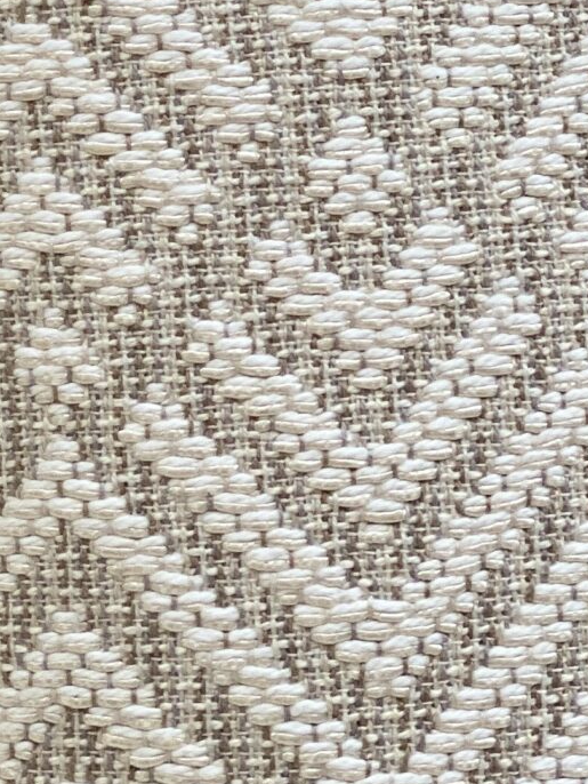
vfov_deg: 10.1
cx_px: -276
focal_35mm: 194
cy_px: -87
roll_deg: -2.5
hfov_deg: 7.5
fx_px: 4391
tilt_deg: -19.3
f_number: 2
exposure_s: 1/122
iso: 32
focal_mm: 6
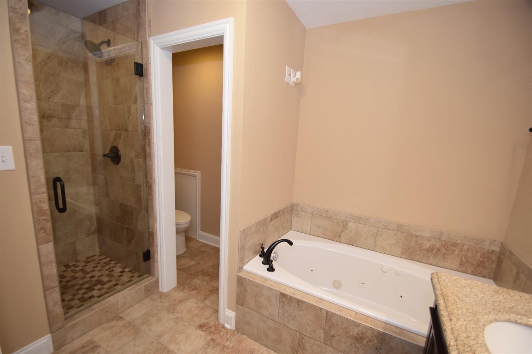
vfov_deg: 77.3
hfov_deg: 100.4
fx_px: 222
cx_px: 266
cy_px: 177
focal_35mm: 15
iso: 900
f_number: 4
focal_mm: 10
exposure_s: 1/60
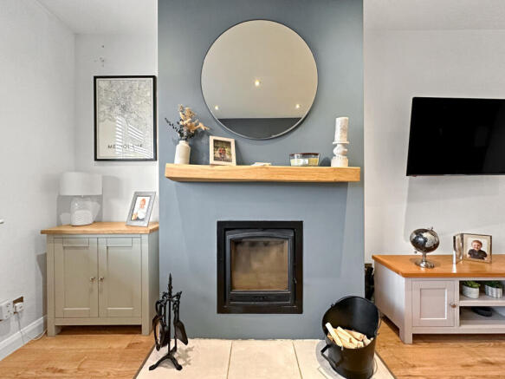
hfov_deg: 102.1
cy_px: 190
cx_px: 252
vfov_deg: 85.7
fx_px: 204
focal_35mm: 14
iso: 200
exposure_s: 1/100
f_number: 2.2
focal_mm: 2.22
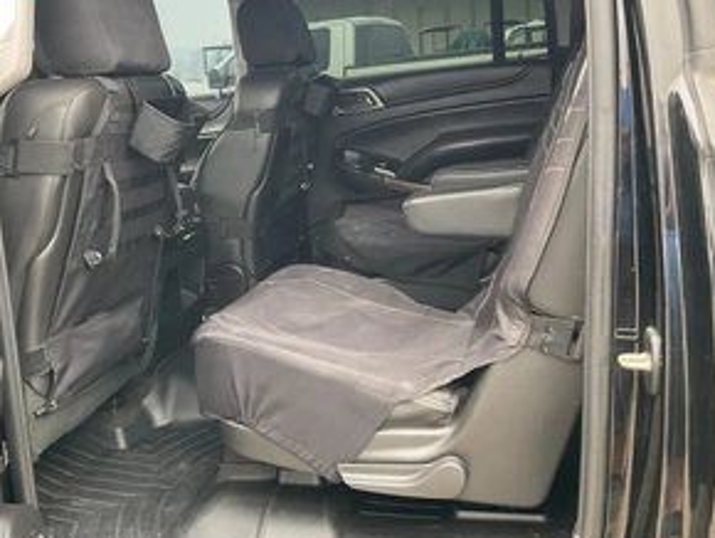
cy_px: 232
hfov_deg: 46.2
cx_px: 256
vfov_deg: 35.9
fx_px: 827
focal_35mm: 40
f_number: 1.8
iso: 50
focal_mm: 3
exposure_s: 1/122
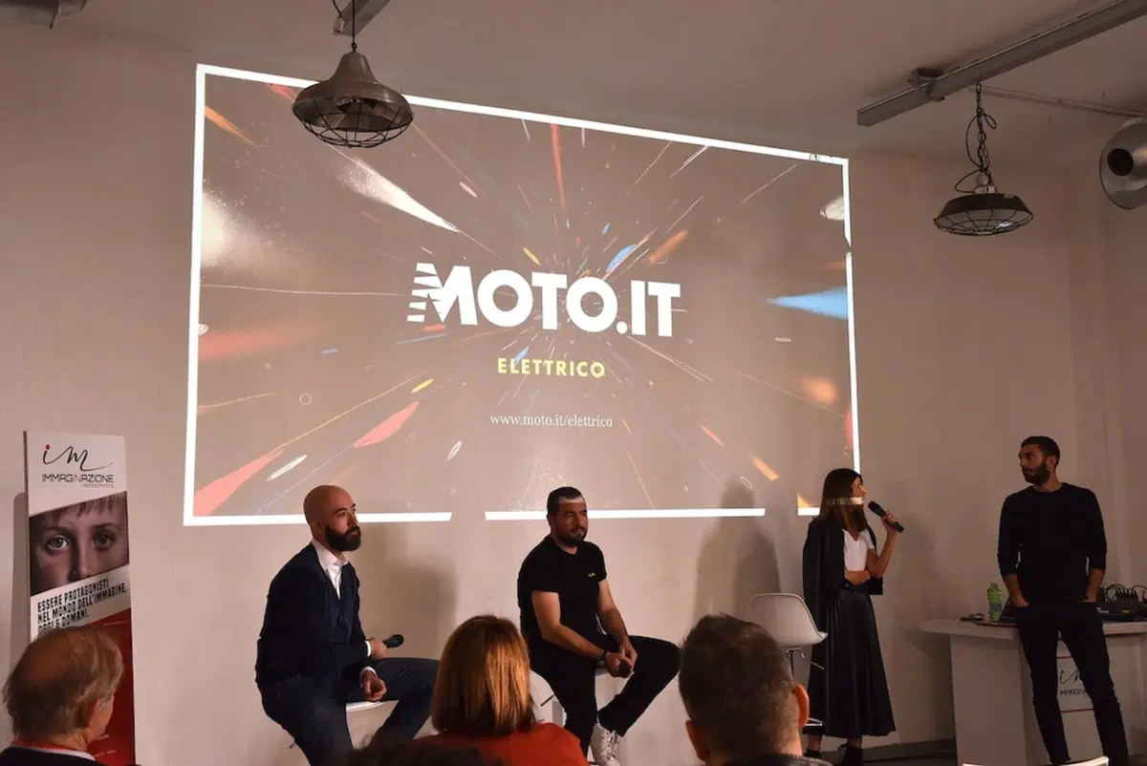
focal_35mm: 40
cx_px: 574
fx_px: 1291
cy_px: 383
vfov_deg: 33.1
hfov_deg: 47.9
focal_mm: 27
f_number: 5.6
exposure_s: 1/40
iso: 560
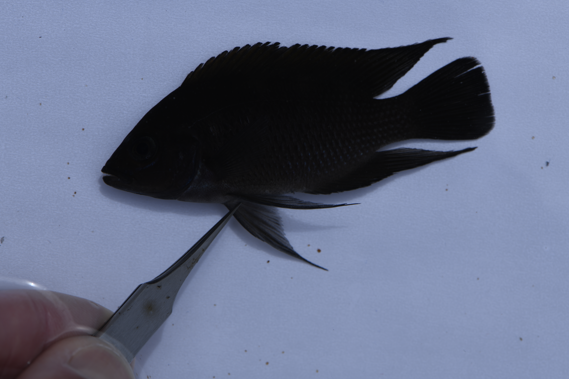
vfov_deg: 13.0
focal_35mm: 105
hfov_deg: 19.5
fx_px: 1659
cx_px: 284
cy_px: 190
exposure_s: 1/320
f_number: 11
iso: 100
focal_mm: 105
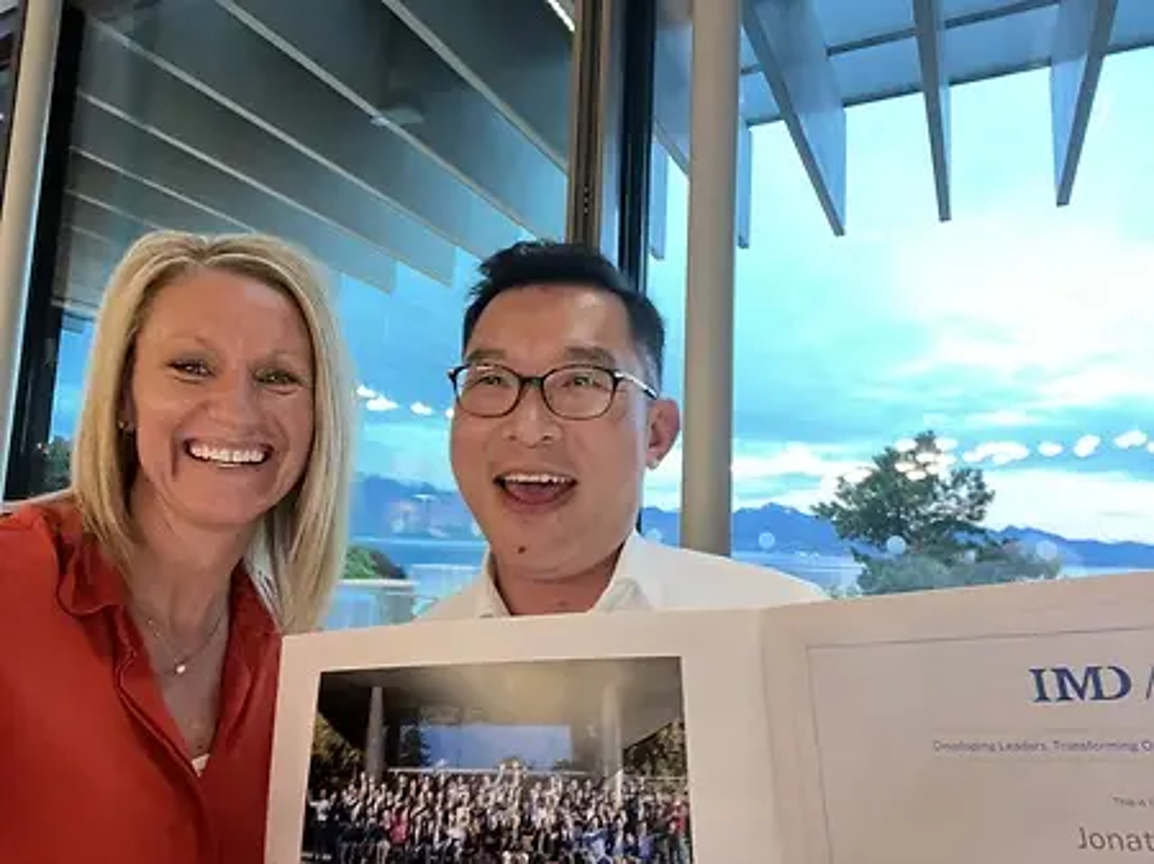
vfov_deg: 58.8
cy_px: 432
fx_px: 766
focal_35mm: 23
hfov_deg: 74.0
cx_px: 577
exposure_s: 1/21
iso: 800
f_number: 2.2
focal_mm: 2.71
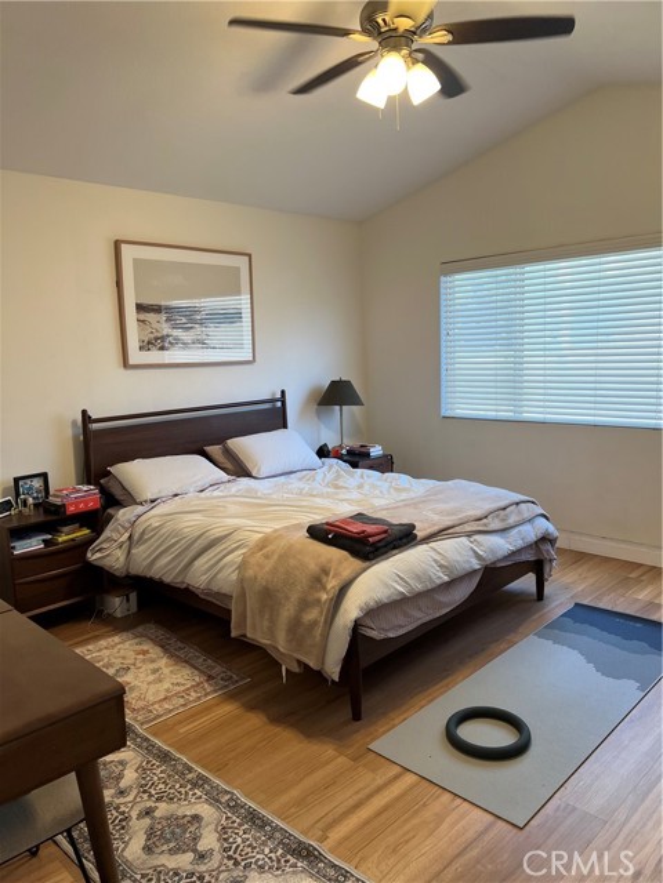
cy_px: 442
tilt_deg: -8.3
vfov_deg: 67.3
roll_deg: +2.2
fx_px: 664
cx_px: 332
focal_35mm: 26
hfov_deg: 53.1
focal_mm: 5.7
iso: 80
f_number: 1.5
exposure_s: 1/60
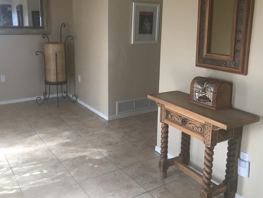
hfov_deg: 51.3
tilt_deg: -11.3
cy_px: 80
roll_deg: -0.6
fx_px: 274
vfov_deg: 39.5
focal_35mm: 36
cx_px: 129
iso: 40
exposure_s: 1/30
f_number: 2.2
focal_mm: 4.15
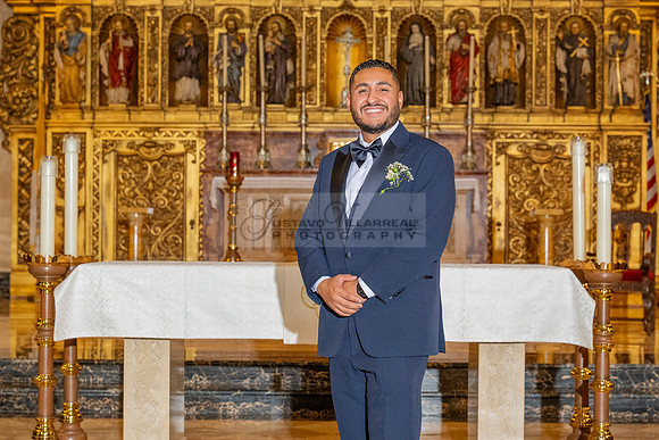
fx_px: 1282
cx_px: 330
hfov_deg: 28.8
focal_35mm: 70
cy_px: 220
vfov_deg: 19.5
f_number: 6.3
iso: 2000
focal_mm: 70
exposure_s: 1/200
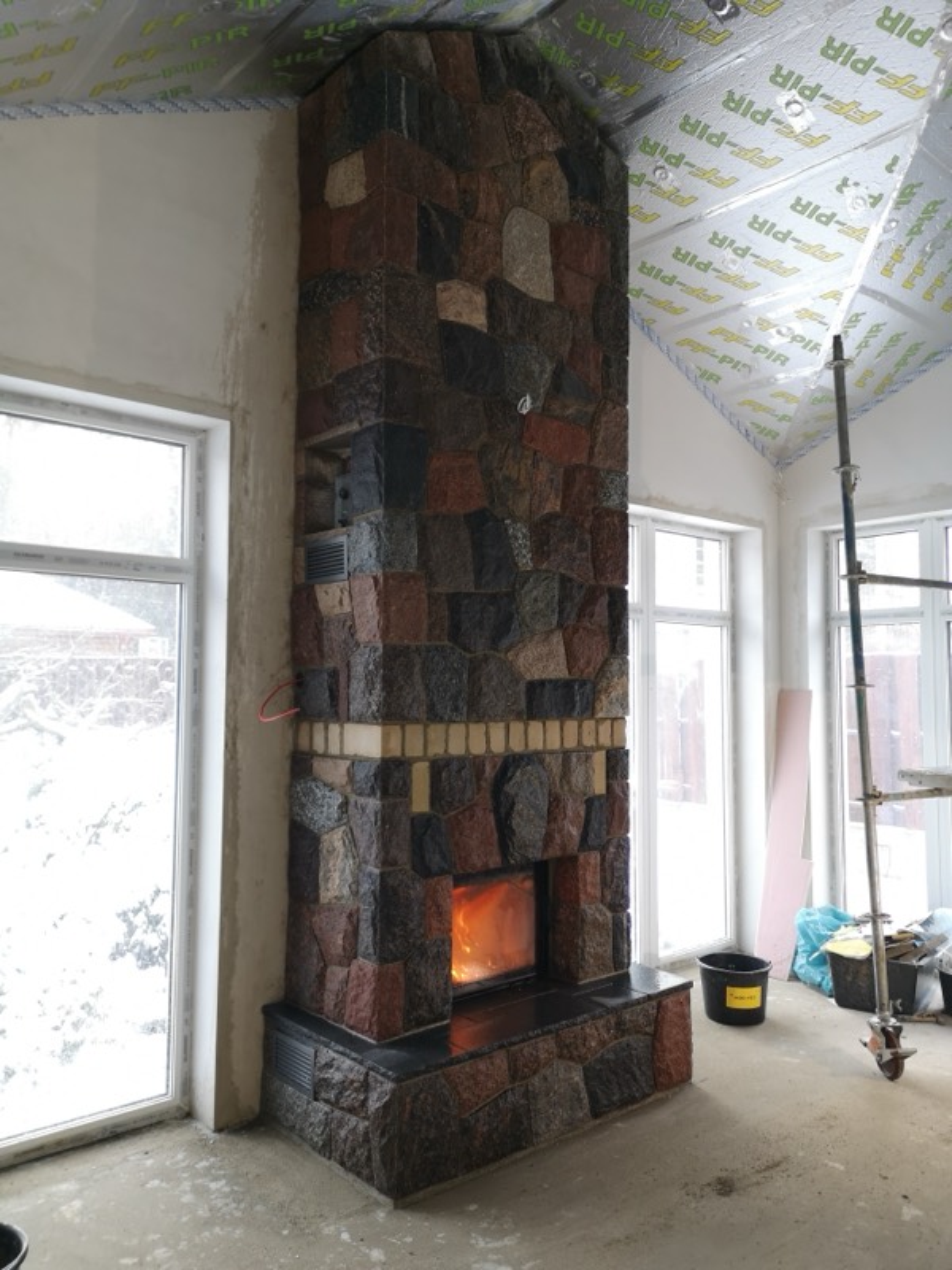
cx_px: 476
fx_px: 990
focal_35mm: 27
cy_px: 635
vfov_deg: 65.3
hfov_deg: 51.4
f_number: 1.8
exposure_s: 1/50
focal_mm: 5.58
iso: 100
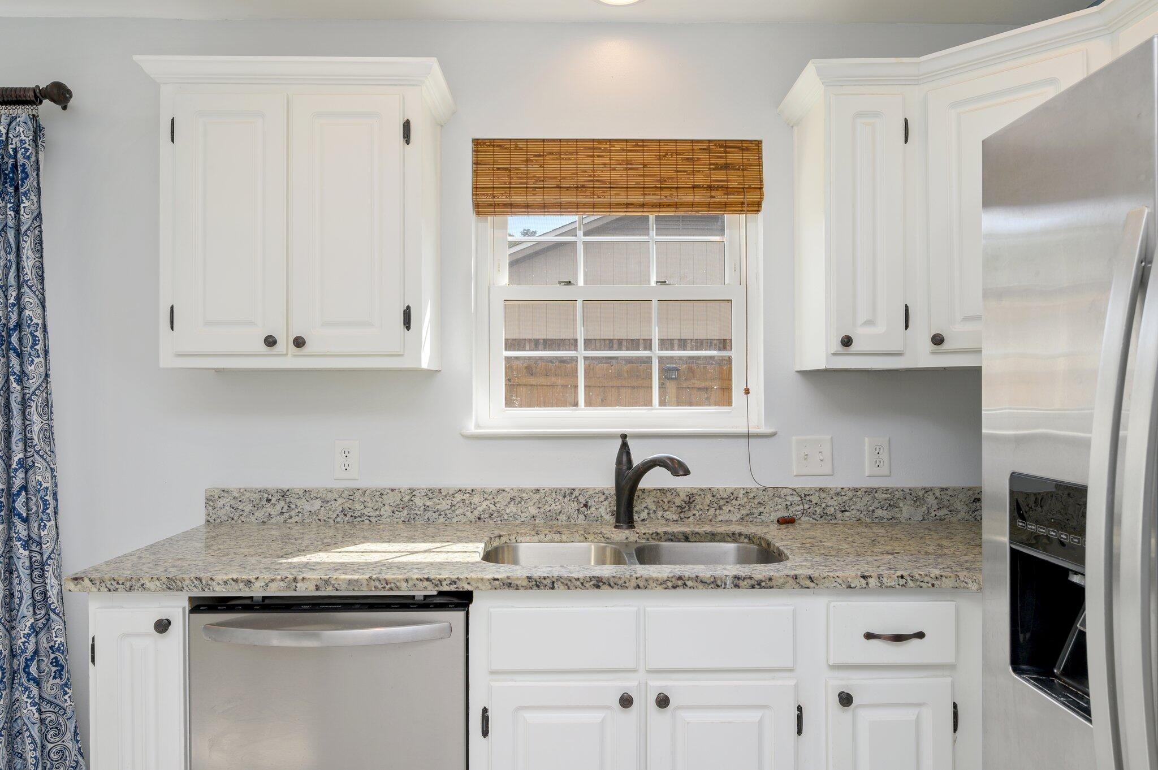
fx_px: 723
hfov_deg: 77.4
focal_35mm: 22
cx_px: 579
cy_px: 385
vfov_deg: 56.1
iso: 160
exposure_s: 1/30
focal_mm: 22.5
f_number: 9
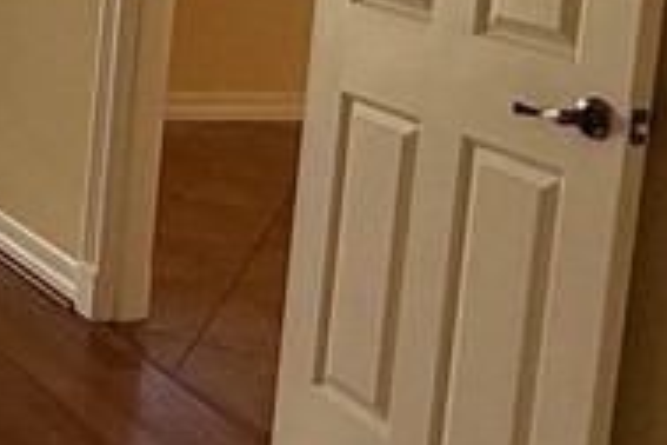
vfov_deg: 16.5
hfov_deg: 20.2
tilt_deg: -4.6
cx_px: -452
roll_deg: -3.1
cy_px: -106
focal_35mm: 79
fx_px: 1464
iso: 100
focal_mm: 2.22
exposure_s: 1/120
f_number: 2.2
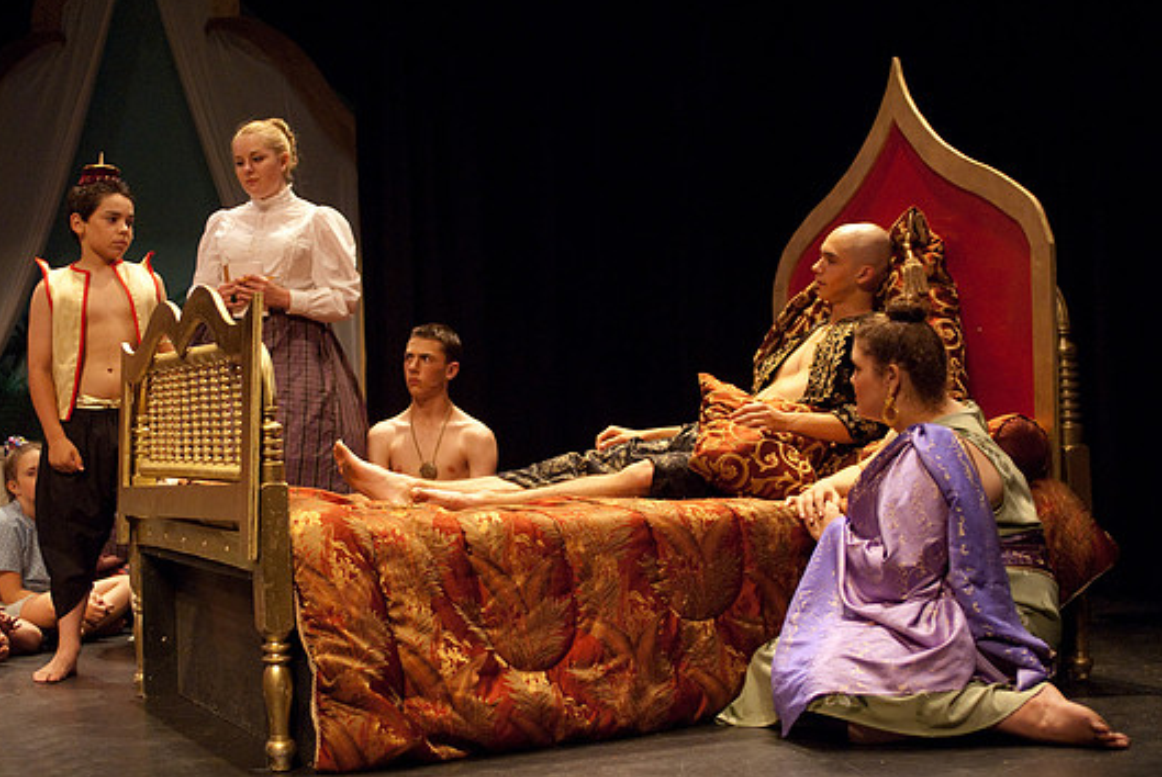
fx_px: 1860
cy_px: 378
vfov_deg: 23.6
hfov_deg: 34.7
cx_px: 586
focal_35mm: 58
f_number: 2.8
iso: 1000
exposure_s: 1/160
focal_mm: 35
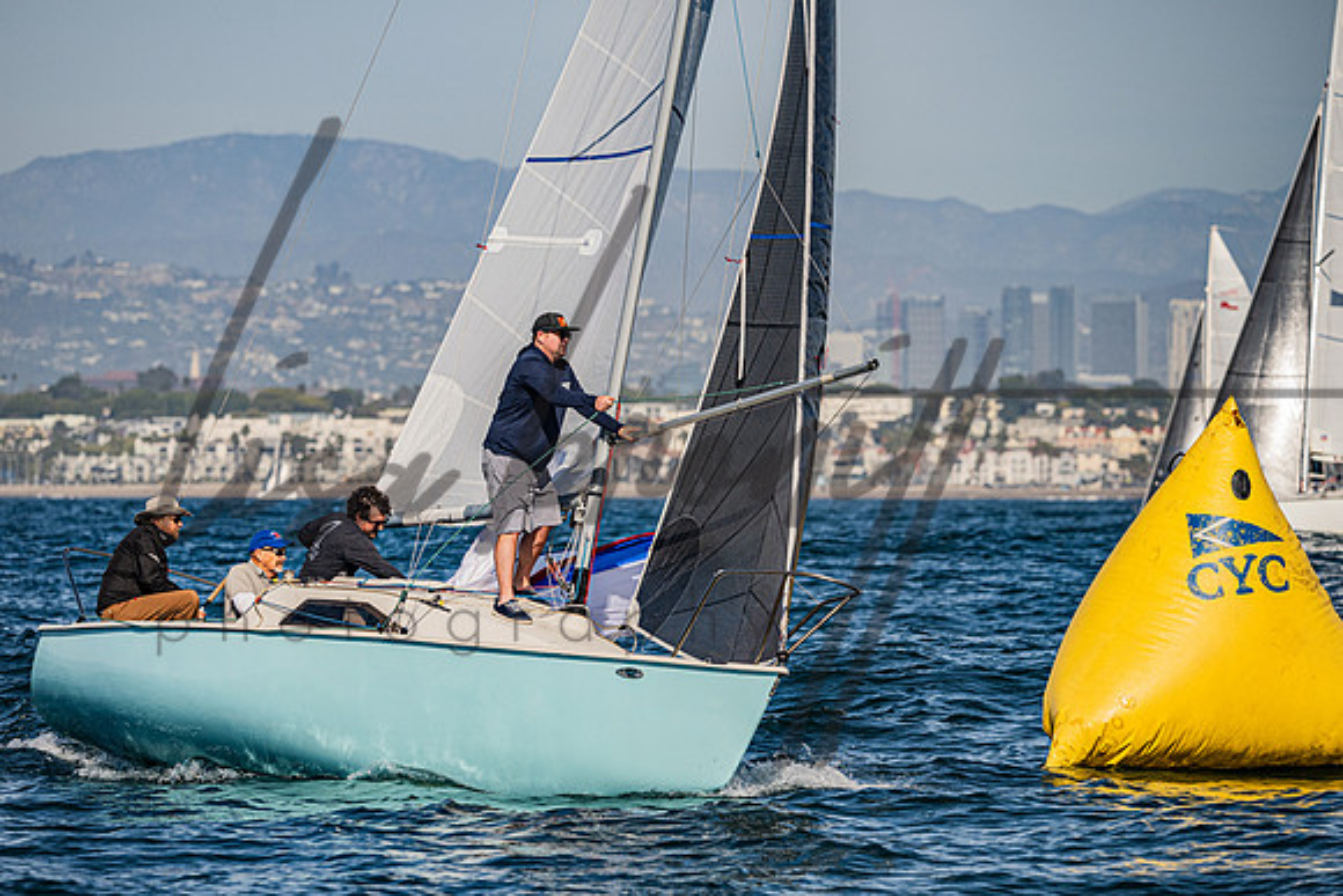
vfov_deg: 5.3
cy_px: 520
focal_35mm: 258
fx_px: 9619
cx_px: 613
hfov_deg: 8.0
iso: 320
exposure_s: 1/3200
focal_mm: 210
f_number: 5.6
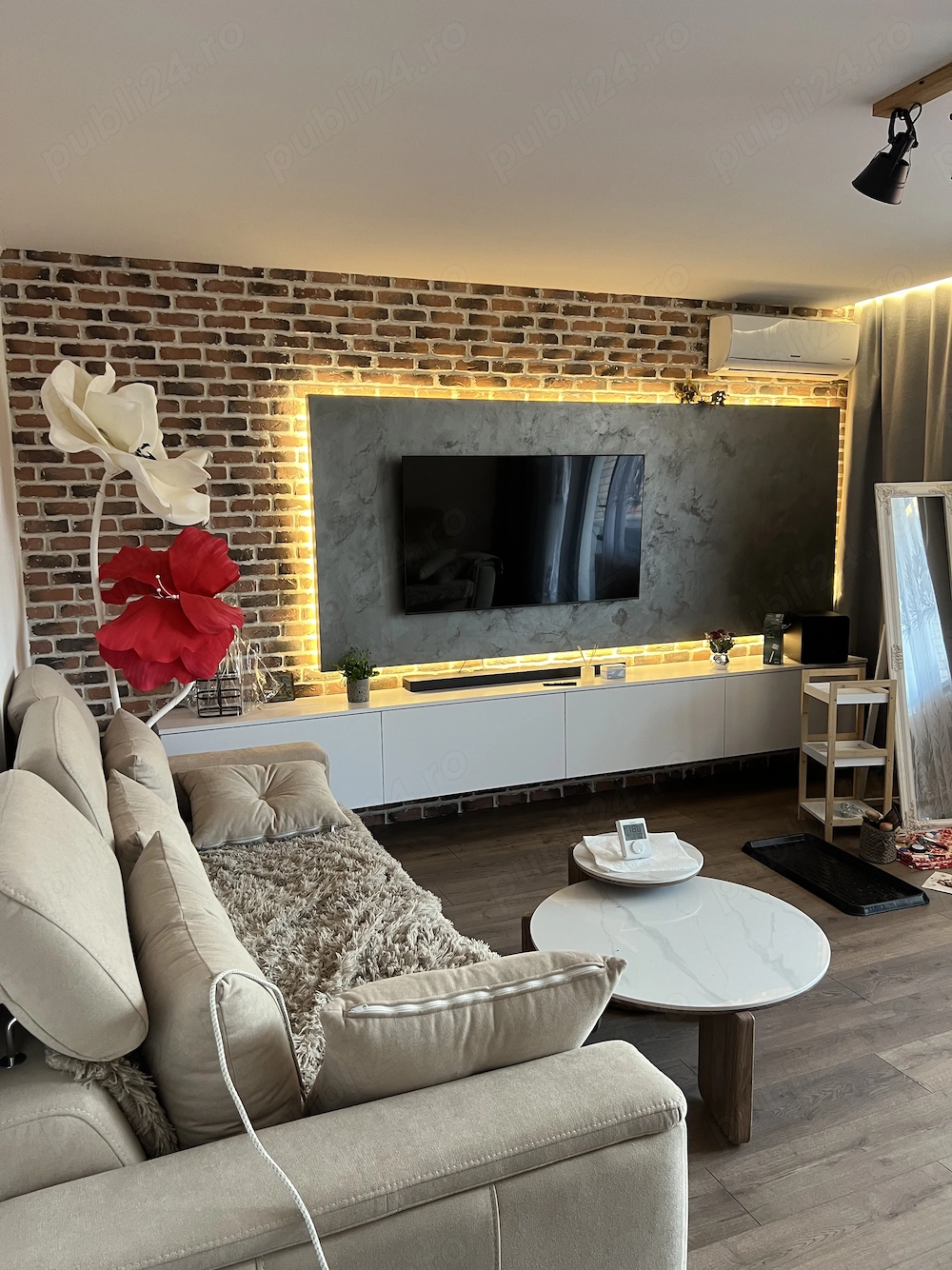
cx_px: 476
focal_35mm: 26
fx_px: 954
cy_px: 635
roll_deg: +0.9
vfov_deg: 67.3
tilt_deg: -8.6
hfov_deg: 53.0
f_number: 1.5
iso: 200
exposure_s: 1/50
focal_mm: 5.7
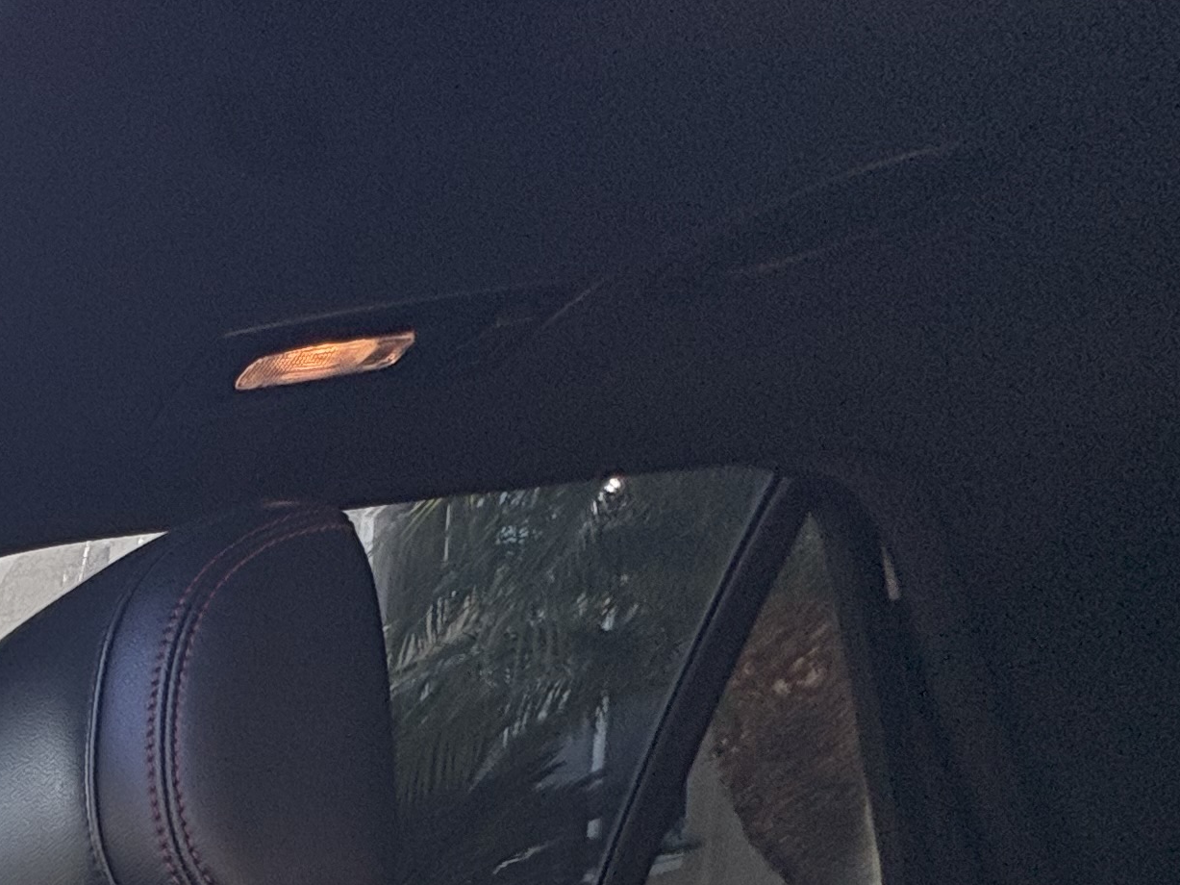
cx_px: -752
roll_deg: +3.5
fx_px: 1568
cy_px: 1441
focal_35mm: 46
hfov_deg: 25.3
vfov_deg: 23.1
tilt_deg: -7.5
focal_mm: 2.22
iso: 64
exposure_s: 1/153
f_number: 2.2
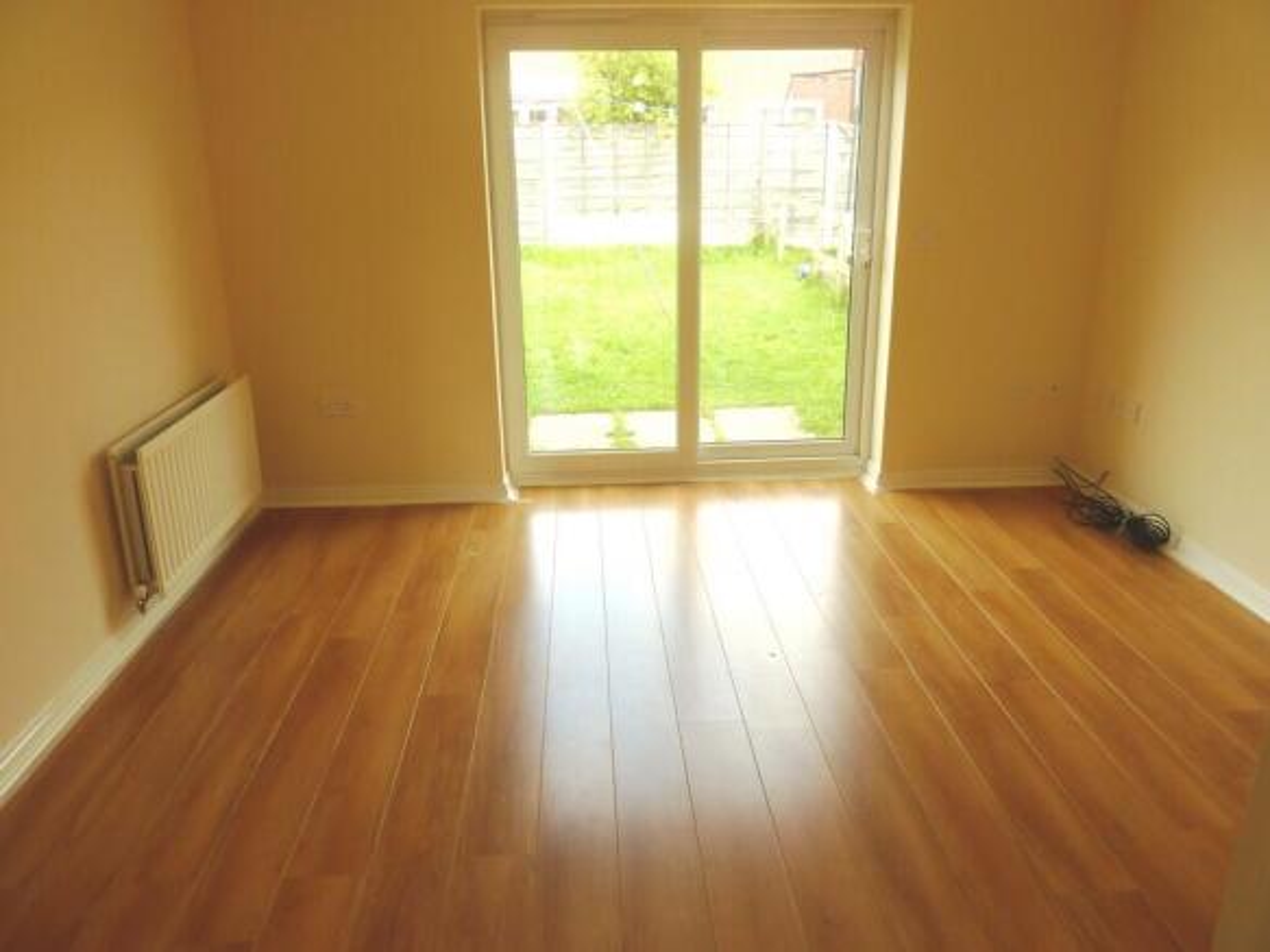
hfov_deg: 69.4
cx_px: 635
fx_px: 917
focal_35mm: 25
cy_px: 476
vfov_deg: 54.9
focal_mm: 4.1
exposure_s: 1/50
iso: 80
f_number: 3.3
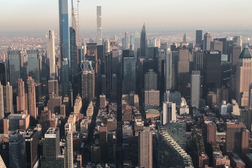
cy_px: 103
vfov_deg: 20.6
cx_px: 67
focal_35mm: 66
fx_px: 462
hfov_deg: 30.1
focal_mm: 4
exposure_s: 1/209
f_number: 1.8
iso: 20
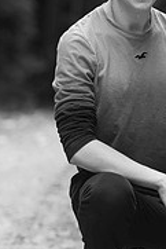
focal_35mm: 335
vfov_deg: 6.1
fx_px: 2312
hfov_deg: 4.1
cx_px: 154
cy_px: 61
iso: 500
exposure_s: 1/320
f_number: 2.8
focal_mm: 135
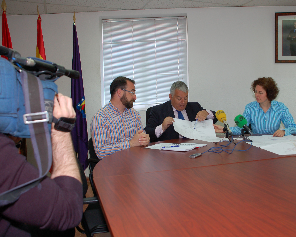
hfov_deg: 52.5
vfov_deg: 43.4
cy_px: 119
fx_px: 298
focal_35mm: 34
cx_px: 176
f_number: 4
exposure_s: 1/60
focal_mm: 20
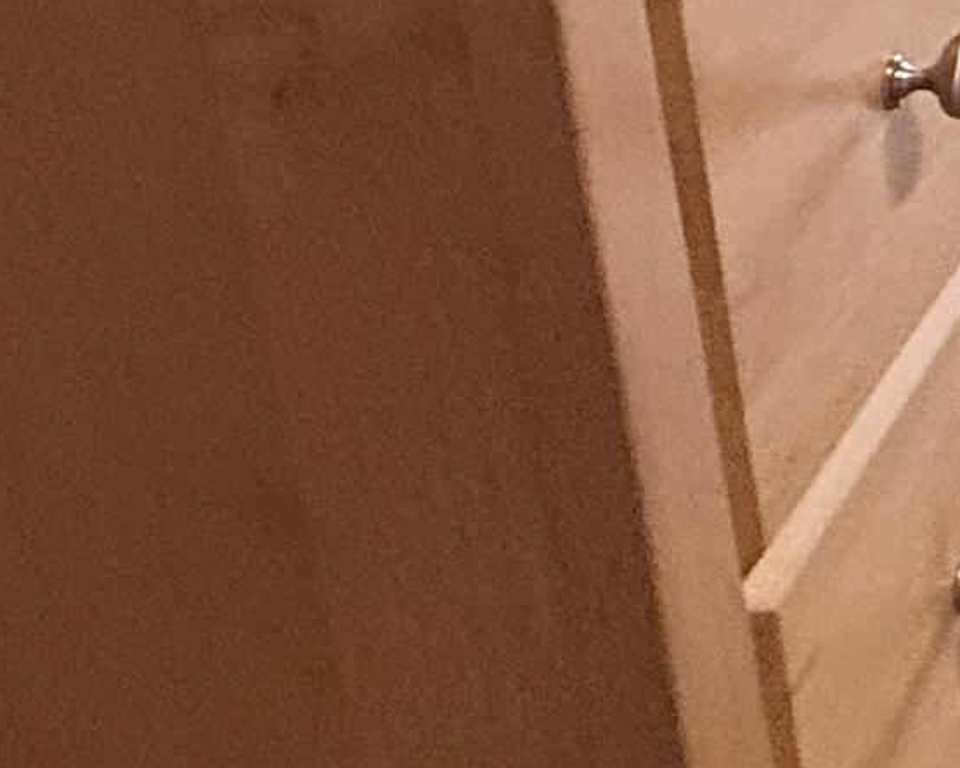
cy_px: -579
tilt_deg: -10.9
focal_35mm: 74
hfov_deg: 13.5
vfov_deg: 17.2
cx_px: 2537
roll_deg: -1.1
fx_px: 2102
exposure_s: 1/60
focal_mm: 2.22
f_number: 2.2
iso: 400
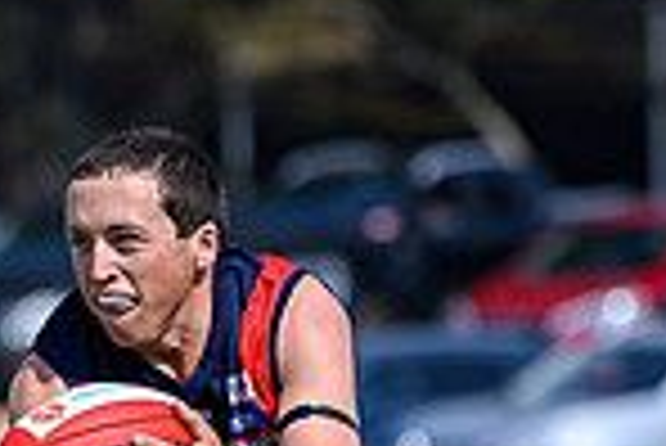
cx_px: 237
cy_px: 519
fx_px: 22407
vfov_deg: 1.1
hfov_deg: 1.7
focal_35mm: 1210
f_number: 4
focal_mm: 200
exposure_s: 1/2000
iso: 140
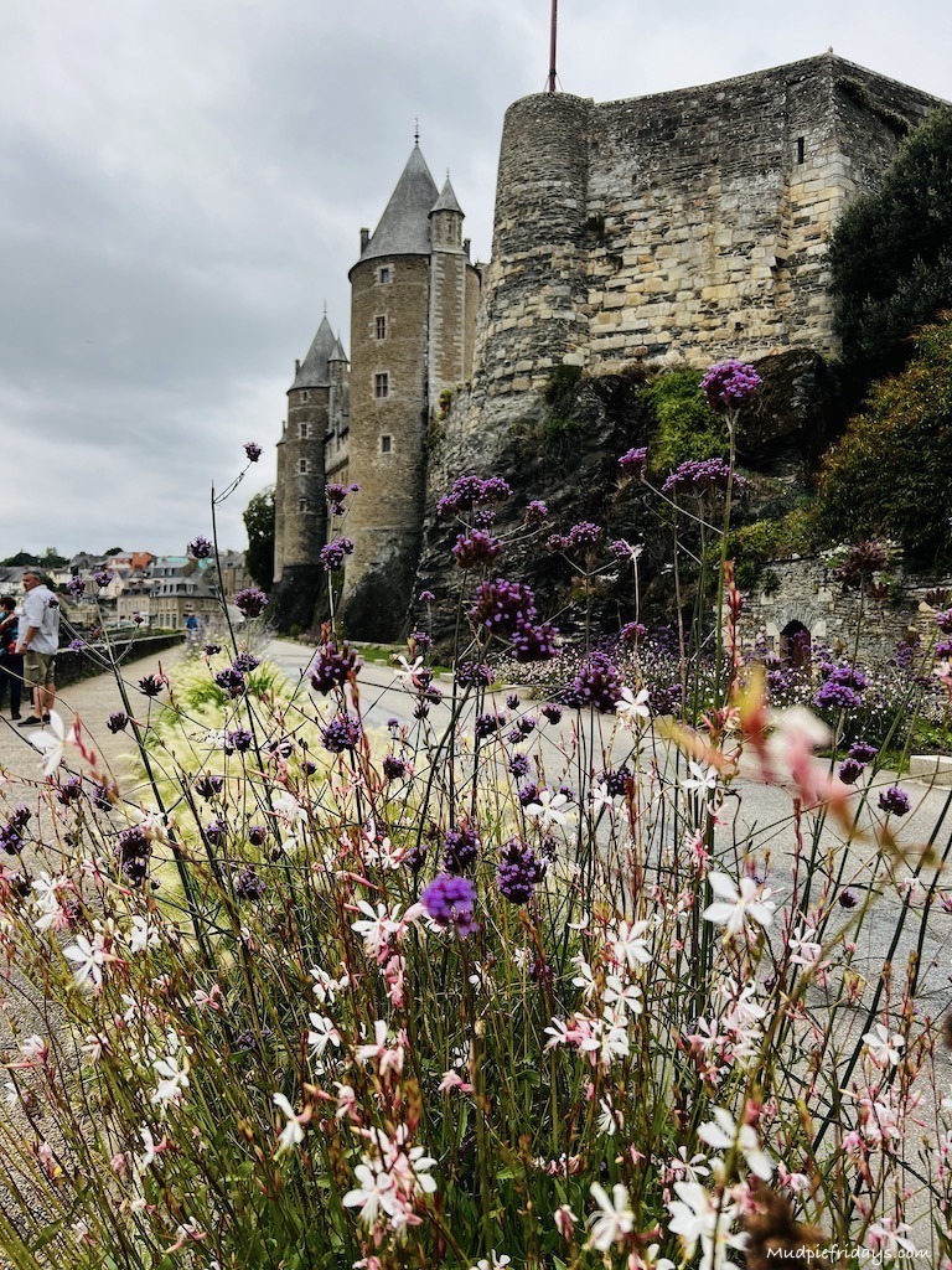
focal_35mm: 26
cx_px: 476
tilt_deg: +0.5
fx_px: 953
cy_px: 635
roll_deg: -0.7
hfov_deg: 53.1
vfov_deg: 67.3
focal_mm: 5.7
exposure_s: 1/1698
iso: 50
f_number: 1.5
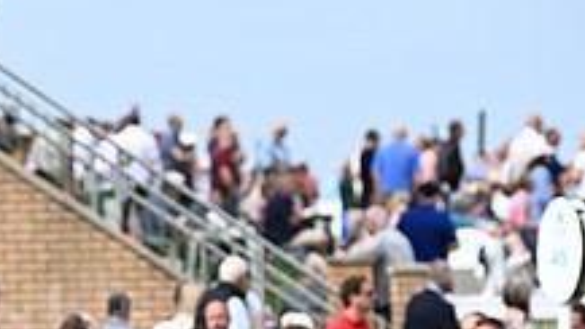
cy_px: 508
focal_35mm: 504
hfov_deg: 4.3
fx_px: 7817
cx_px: -13
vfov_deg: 2.4
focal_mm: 180
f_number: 4.5
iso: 400
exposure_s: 1/2500
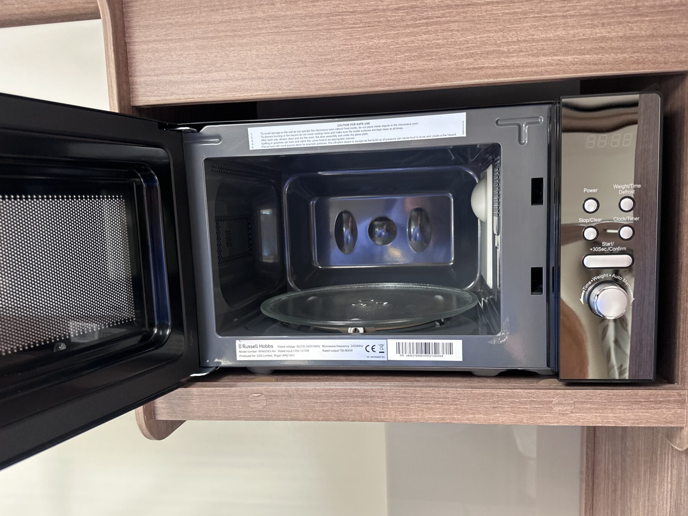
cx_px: 365
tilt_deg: -5.7
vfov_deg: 51.3
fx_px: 537
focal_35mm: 27
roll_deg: +0.2
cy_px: 276
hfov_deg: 65.3
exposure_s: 1/121
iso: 200
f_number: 1.78
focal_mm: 6.86
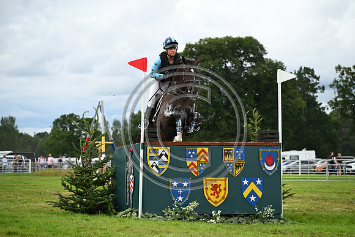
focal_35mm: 110
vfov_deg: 12.5
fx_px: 1085
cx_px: 178
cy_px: 118
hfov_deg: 18.6
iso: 560
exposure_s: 1/1250
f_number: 4.5
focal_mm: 110
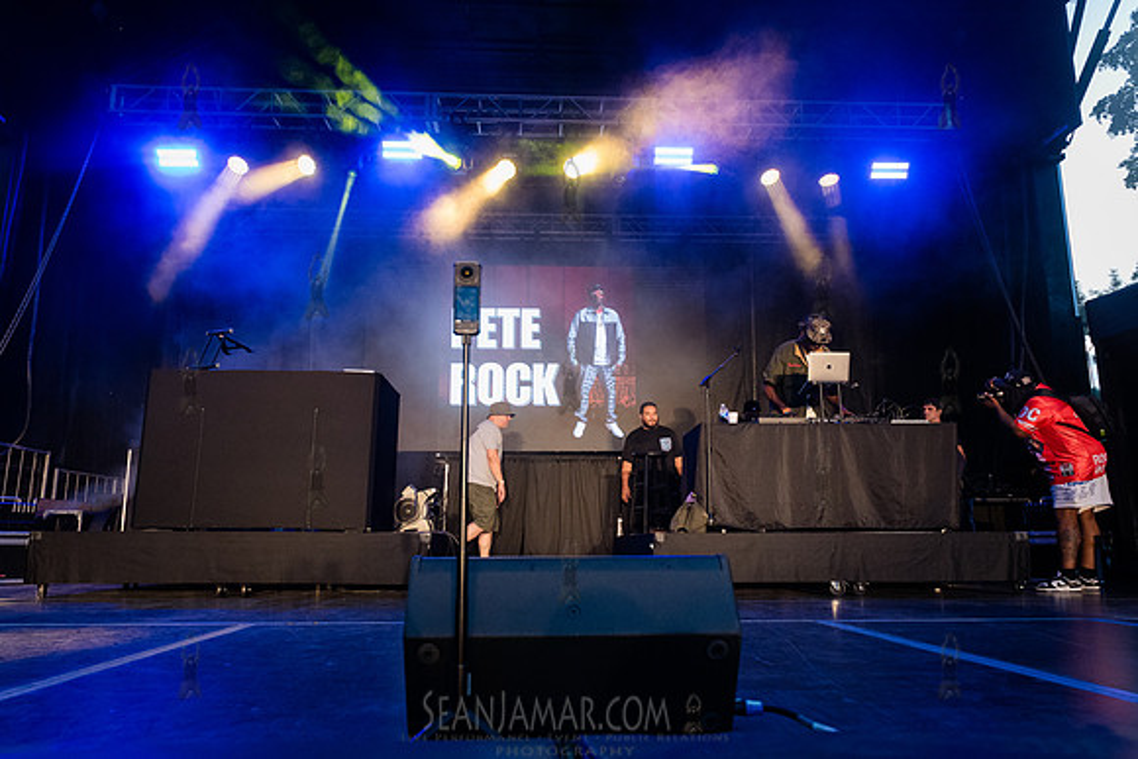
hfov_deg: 71.8
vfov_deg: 51.5
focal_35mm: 25
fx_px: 787
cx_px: 569
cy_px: 380
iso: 4000
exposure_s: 1/500
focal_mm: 24
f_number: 4.5
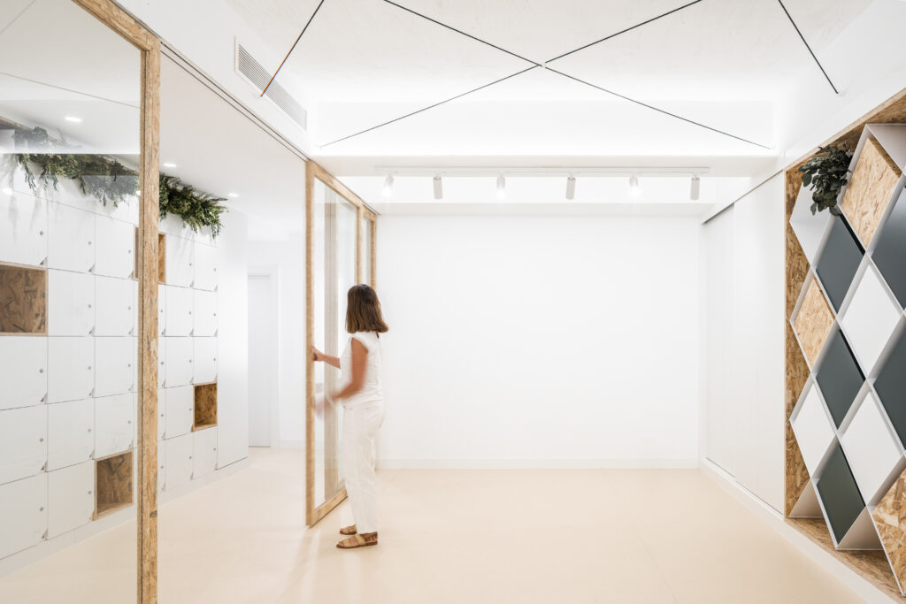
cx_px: 453
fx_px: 604
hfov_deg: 73.7
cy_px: 302
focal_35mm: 24
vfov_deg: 53.1
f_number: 11
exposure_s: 1/50
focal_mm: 24
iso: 400
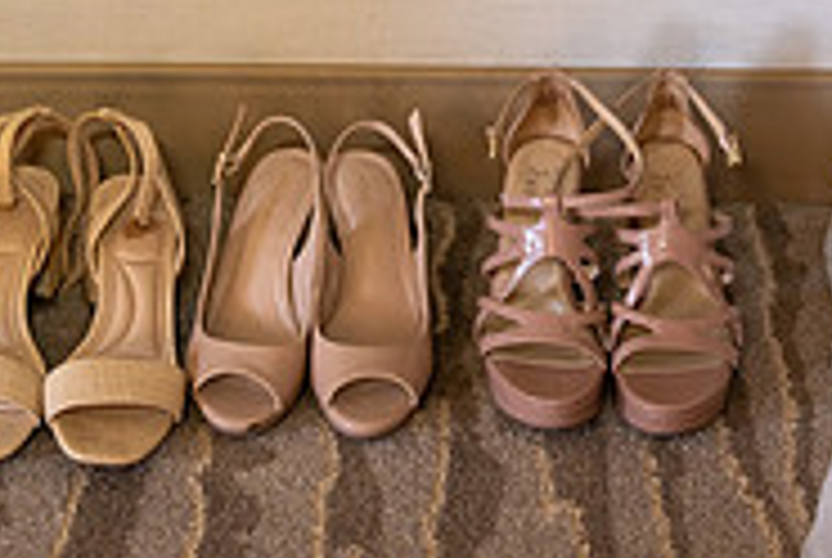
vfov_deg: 9.5
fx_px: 3264
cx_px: 436
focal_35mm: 141
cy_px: -232
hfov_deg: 14.5
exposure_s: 1/80
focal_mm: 45
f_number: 2.8
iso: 800
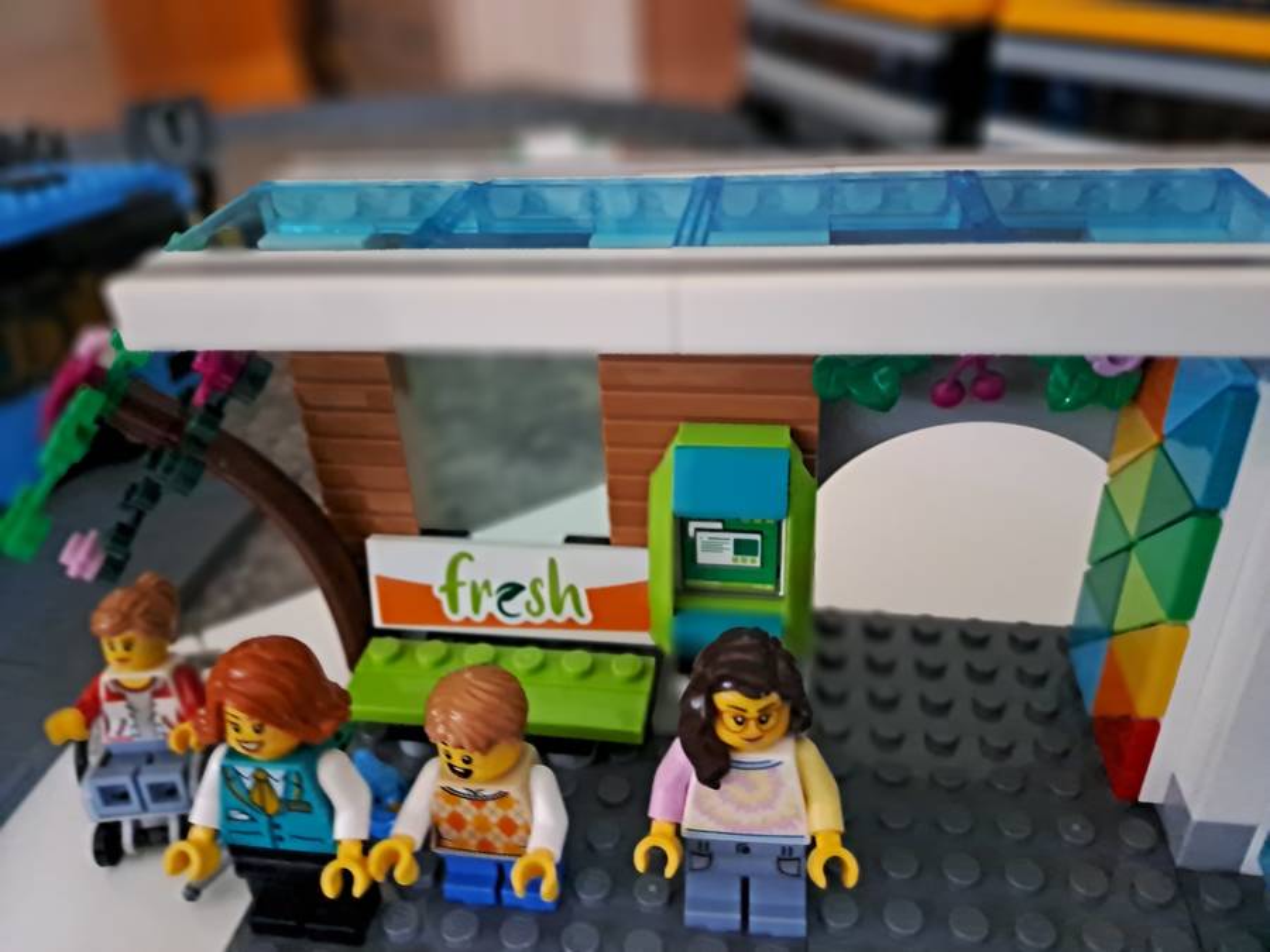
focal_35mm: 25
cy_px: 476
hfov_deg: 69.4
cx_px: 635
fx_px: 917
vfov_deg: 54.9
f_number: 1.8
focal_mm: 4.65
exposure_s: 1/20
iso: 1000
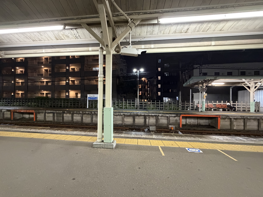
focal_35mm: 16
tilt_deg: +0.9
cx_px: 120
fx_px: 122
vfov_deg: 78.1
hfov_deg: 94.3
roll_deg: +0.1
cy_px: 99
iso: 800
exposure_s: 1/50
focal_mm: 2.22
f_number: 2.2
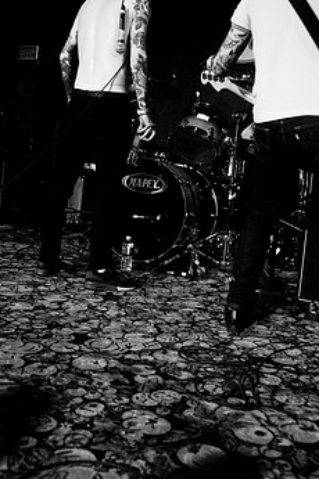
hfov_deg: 34.1
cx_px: 159
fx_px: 519
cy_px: 204
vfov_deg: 49.4
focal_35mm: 39
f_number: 3.5
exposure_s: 1/60
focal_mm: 20
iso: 1000
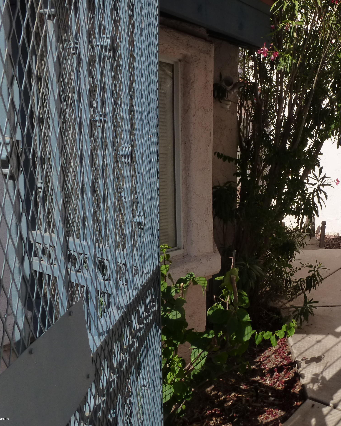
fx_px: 404
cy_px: 215
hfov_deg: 43.4
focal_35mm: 32
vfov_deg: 55.7
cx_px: 278
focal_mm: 4.3
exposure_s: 1/500
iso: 160
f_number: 5
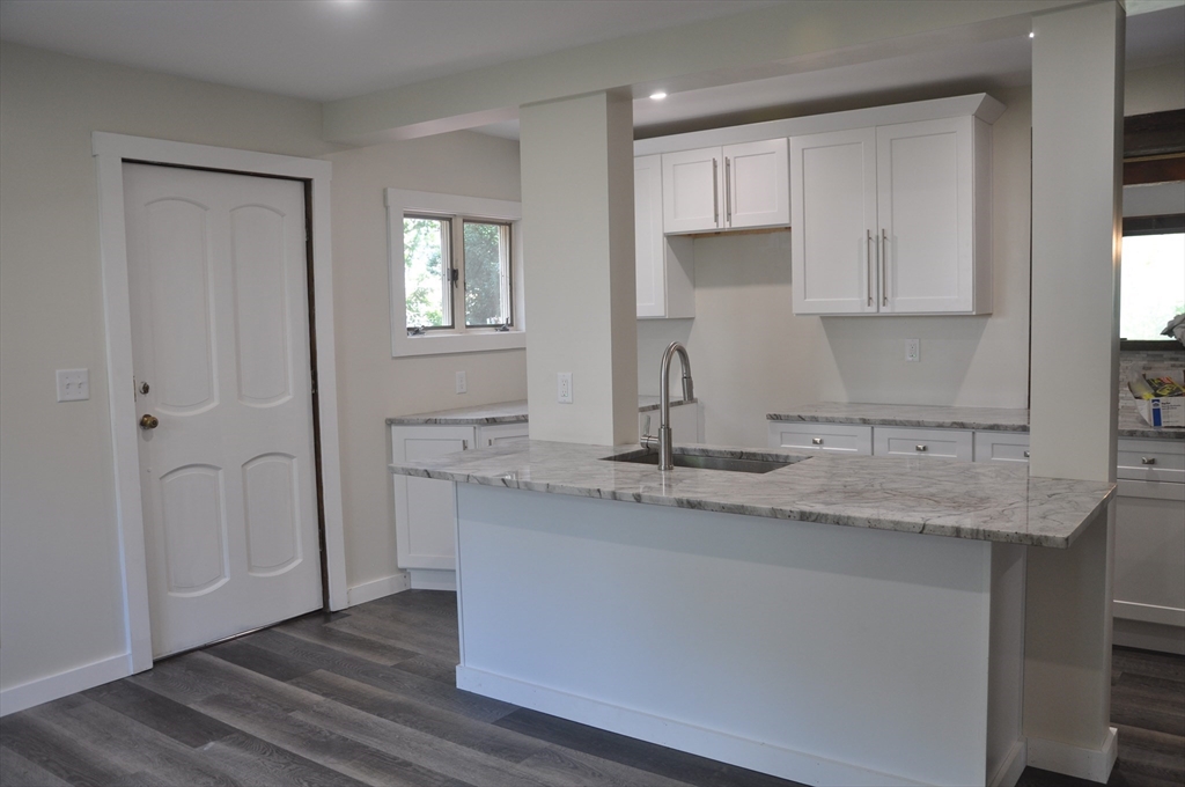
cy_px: 394
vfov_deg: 47.8
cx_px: 592
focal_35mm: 27
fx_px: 888
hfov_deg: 67.4
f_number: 5.6
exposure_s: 1/30
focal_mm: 18
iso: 400
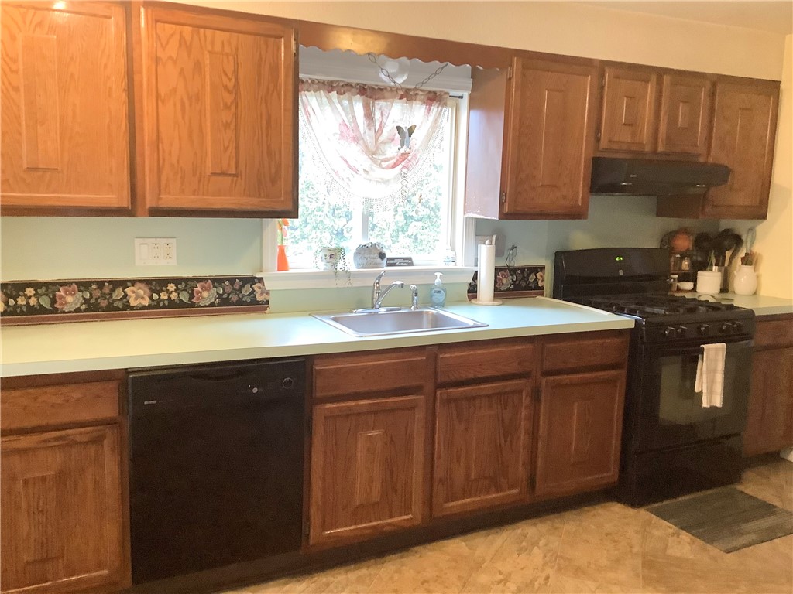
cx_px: 396
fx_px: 710
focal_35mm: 31
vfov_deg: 45.4
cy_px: 297
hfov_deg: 58.4
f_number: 2.4
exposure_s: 1/40
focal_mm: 3.3
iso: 320
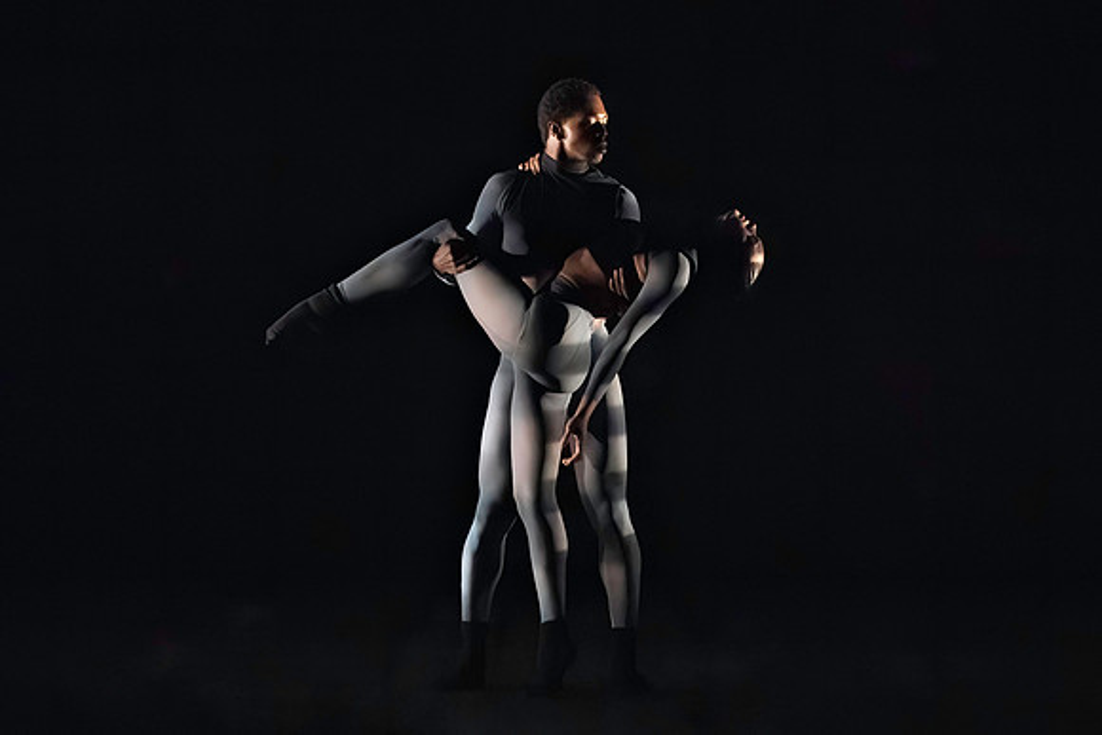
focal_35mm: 351
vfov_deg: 3.9
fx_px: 10739
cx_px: 564
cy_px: 407
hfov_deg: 5.9
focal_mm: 265
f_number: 5.6
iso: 25600
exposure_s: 1/400
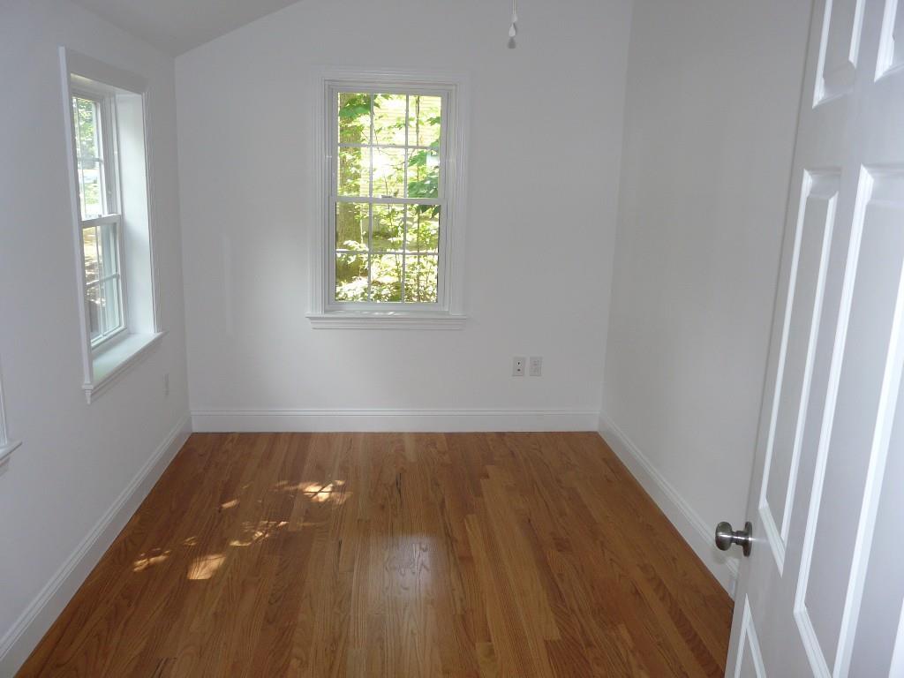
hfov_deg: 63.4
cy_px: 339
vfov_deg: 49.7
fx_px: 731
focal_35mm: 28
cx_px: 452
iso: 100
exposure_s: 1/30
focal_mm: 4.6
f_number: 2.8
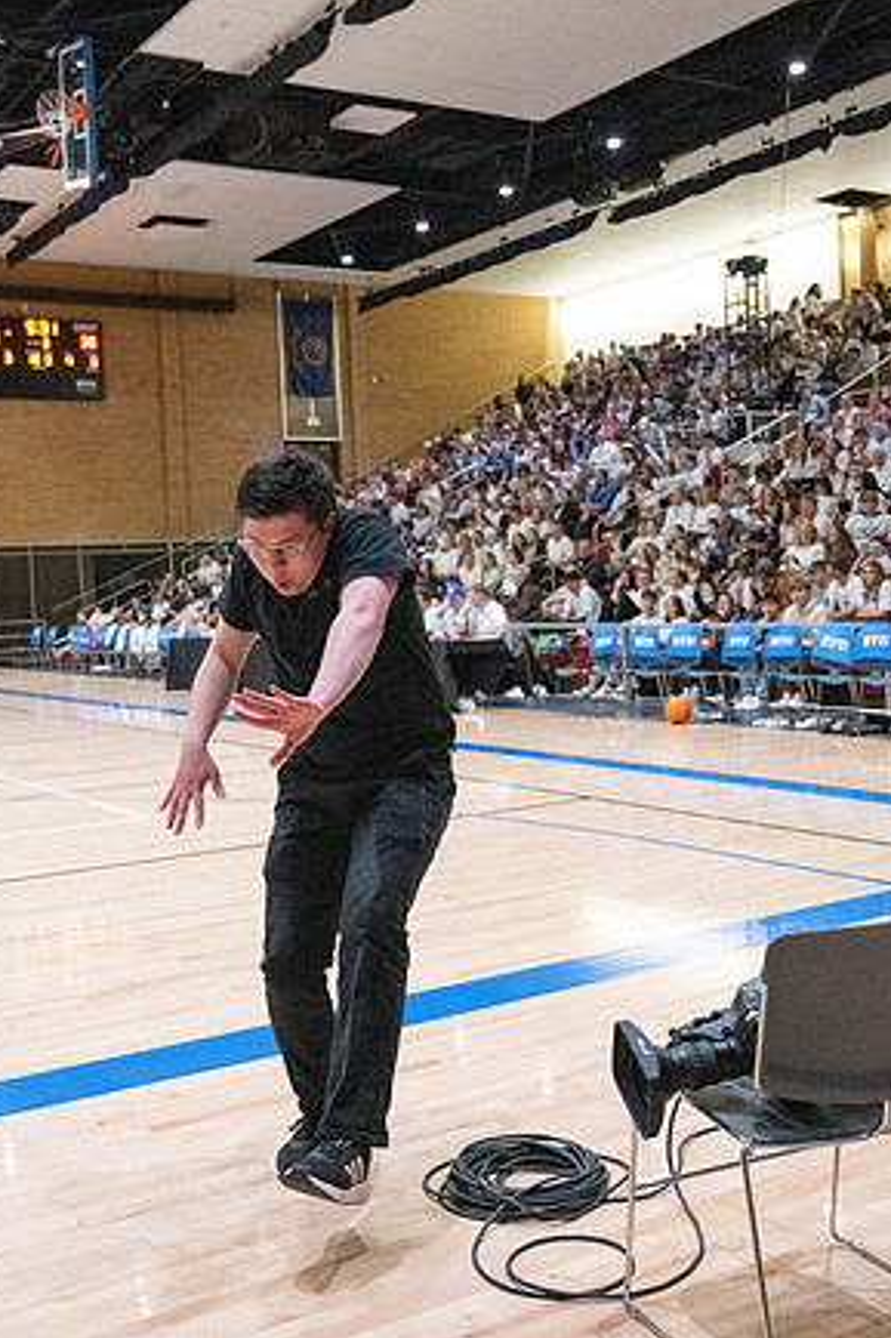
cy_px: 657
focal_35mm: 42
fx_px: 1560
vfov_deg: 46.4
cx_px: 482
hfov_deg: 31.9
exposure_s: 1/500
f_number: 4
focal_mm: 27
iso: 10000
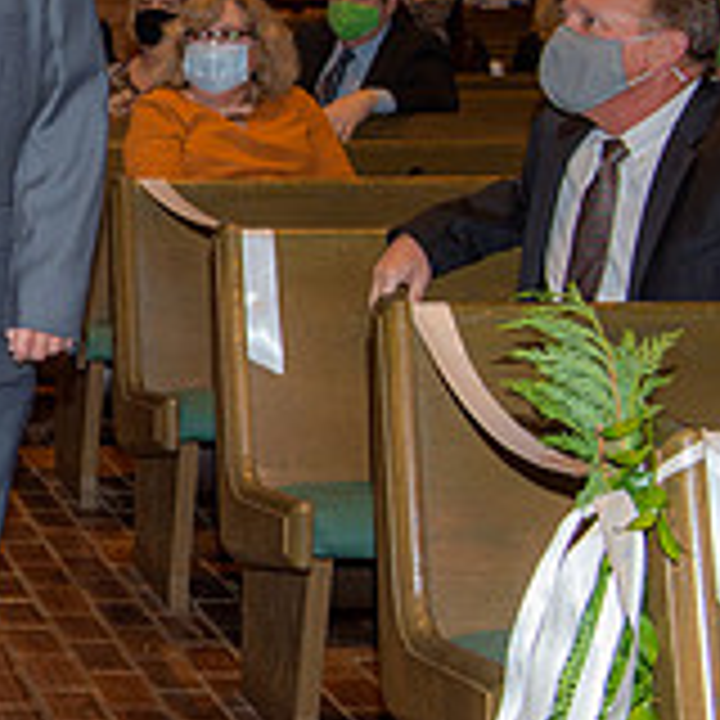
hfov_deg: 14.3
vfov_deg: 15.7
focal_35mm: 111
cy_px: 270
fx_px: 2612
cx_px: -477
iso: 1250
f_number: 5.6
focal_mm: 36
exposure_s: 1/160
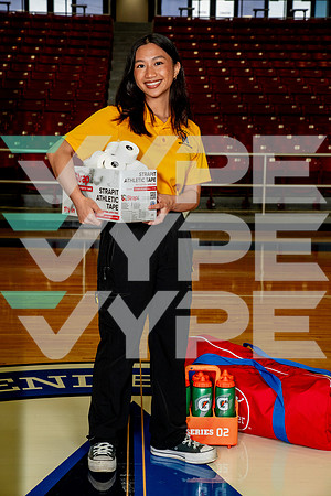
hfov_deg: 19.5
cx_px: 166
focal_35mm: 70
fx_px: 965
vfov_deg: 28.8
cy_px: 248
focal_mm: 70
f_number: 7.1
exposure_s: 1/250
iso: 800
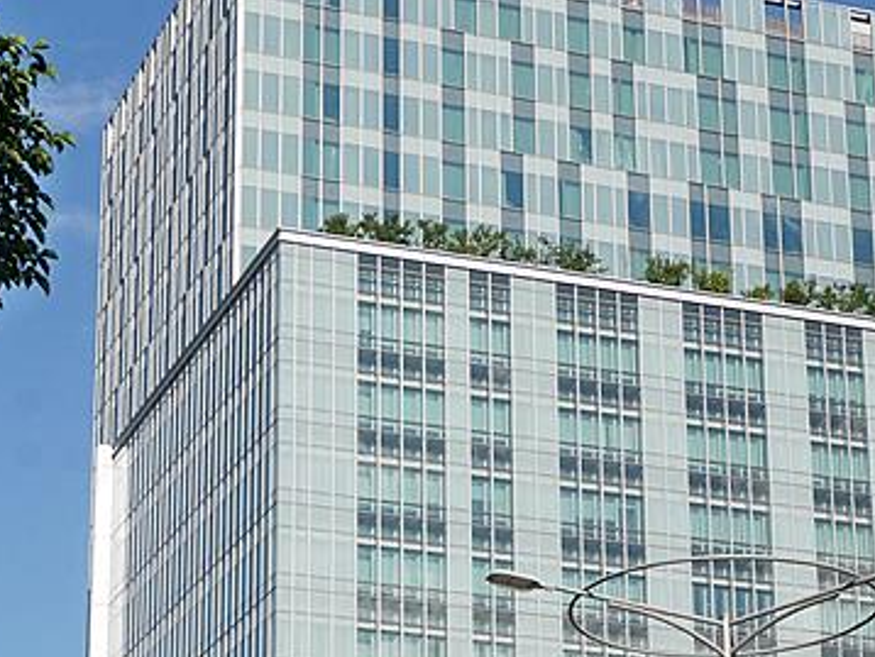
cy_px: 602
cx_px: 364
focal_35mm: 106
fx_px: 2681
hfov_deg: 18.5
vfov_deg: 13.8
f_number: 6.3
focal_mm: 19
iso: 200
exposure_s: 1/1000
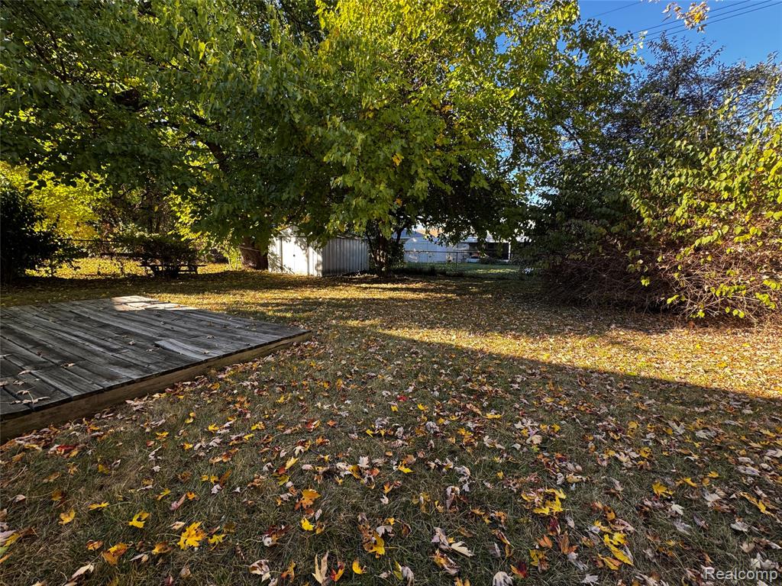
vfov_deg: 85.7
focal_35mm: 14
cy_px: 293
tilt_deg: -8.9
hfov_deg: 102.1
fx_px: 316
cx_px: 391
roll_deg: -0.2
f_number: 2.2
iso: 40
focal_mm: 2.22
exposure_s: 1/100
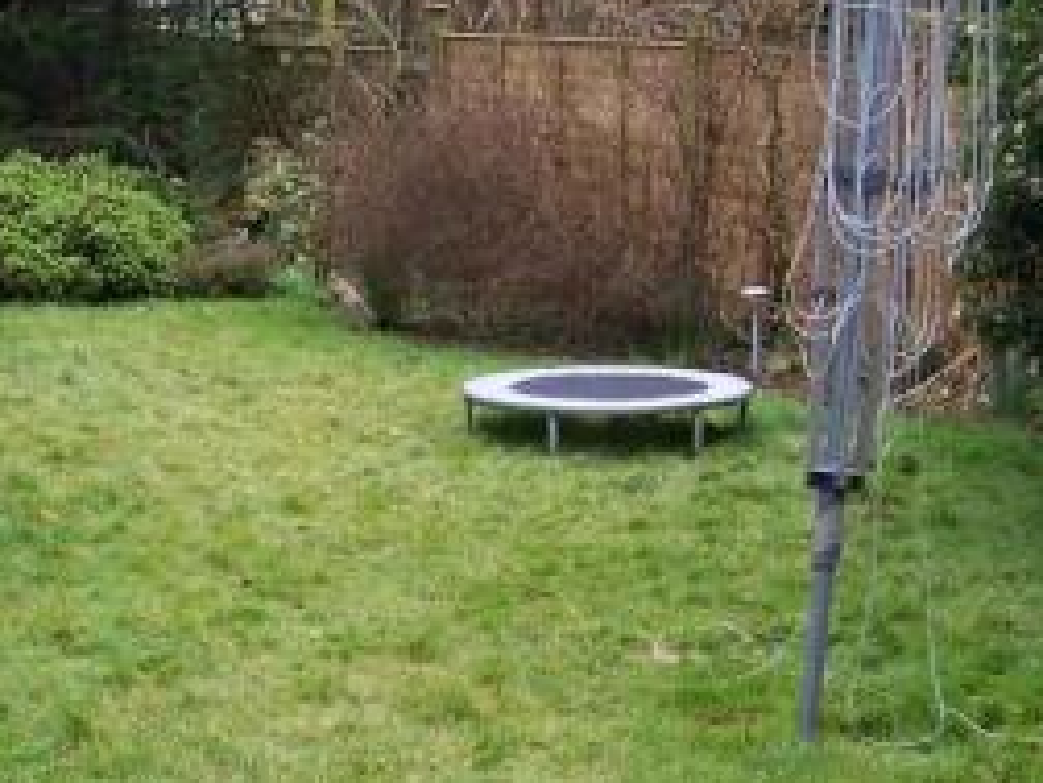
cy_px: 454
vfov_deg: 16.8
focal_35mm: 88
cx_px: 180
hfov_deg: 21.9
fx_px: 2651
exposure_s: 1/180
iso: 80
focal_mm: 6.3
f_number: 2.8
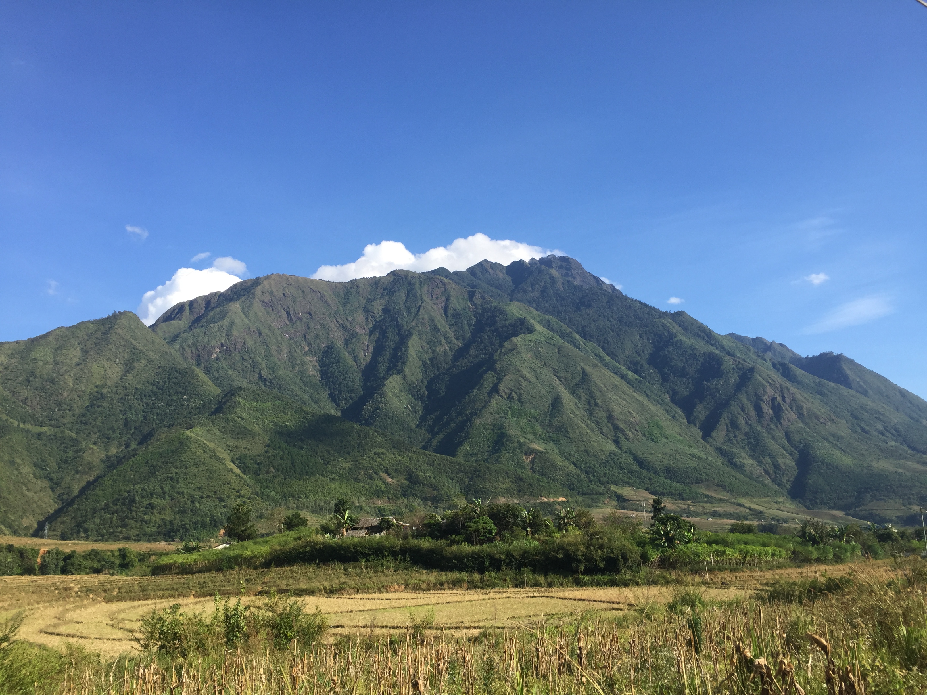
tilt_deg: +12.9
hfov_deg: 61.7
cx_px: 464
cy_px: 348
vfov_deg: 48.2
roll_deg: +1.4
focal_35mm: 29
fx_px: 777
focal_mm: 4.15
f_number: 2.2
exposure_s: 1/1199
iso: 32
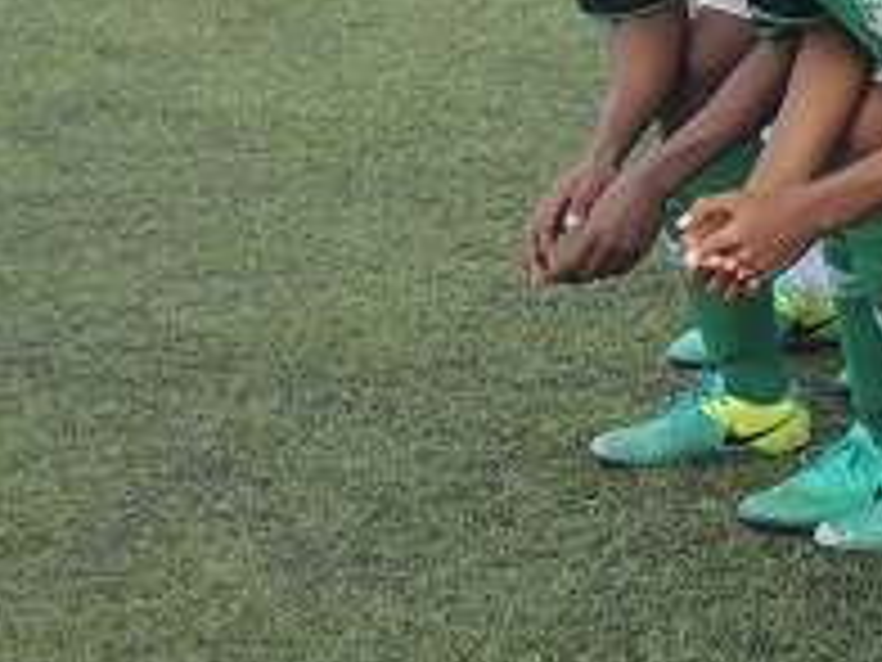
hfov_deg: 9.8
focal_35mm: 191
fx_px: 4867
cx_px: 1598
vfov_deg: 7.7
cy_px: -122
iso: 100
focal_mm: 9
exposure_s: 1/250
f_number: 3.7
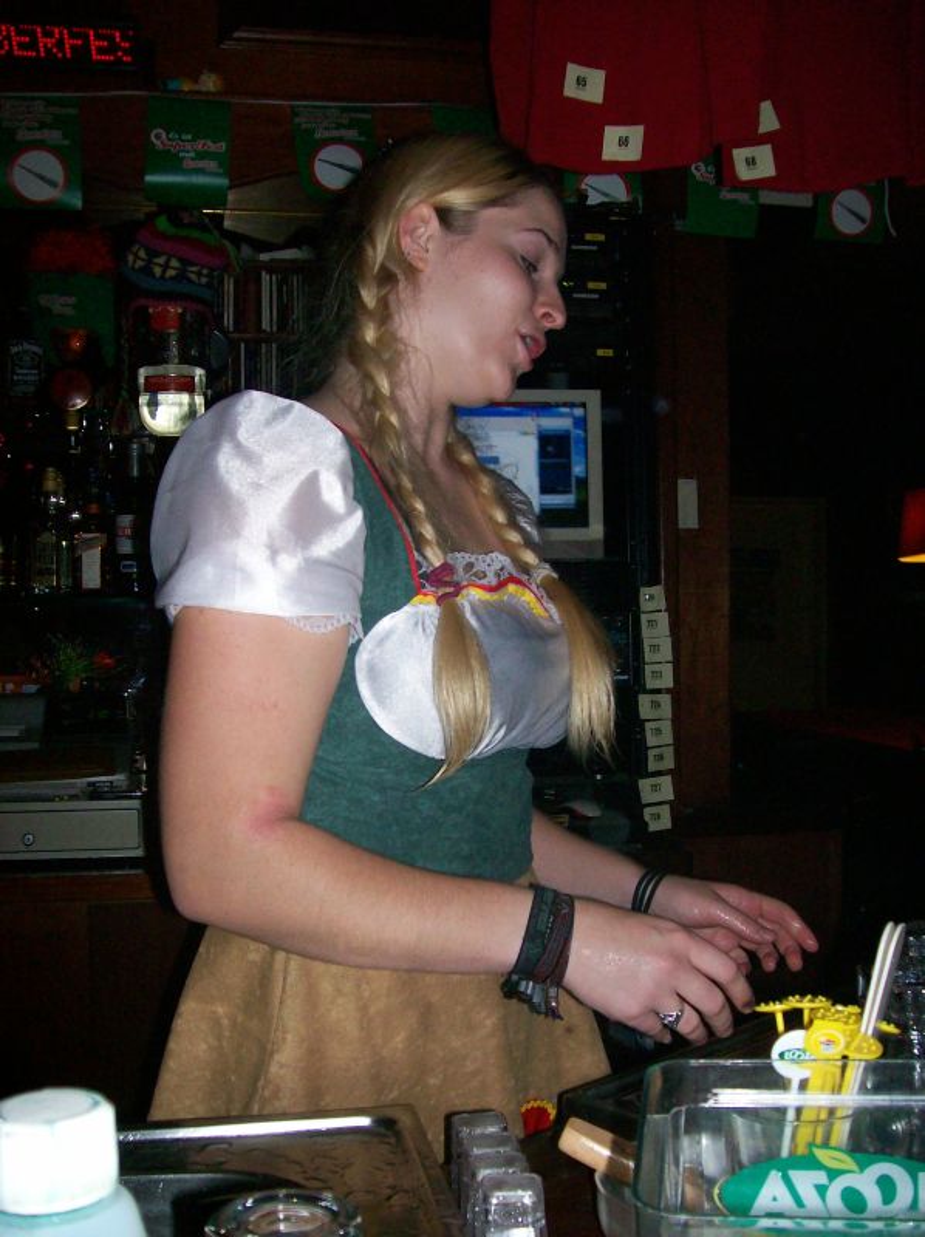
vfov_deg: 51.4
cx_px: 462
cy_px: 618
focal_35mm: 36
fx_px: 1285
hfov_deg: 39.6
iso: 140
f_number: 2.7
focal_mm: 6
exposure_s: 1/64
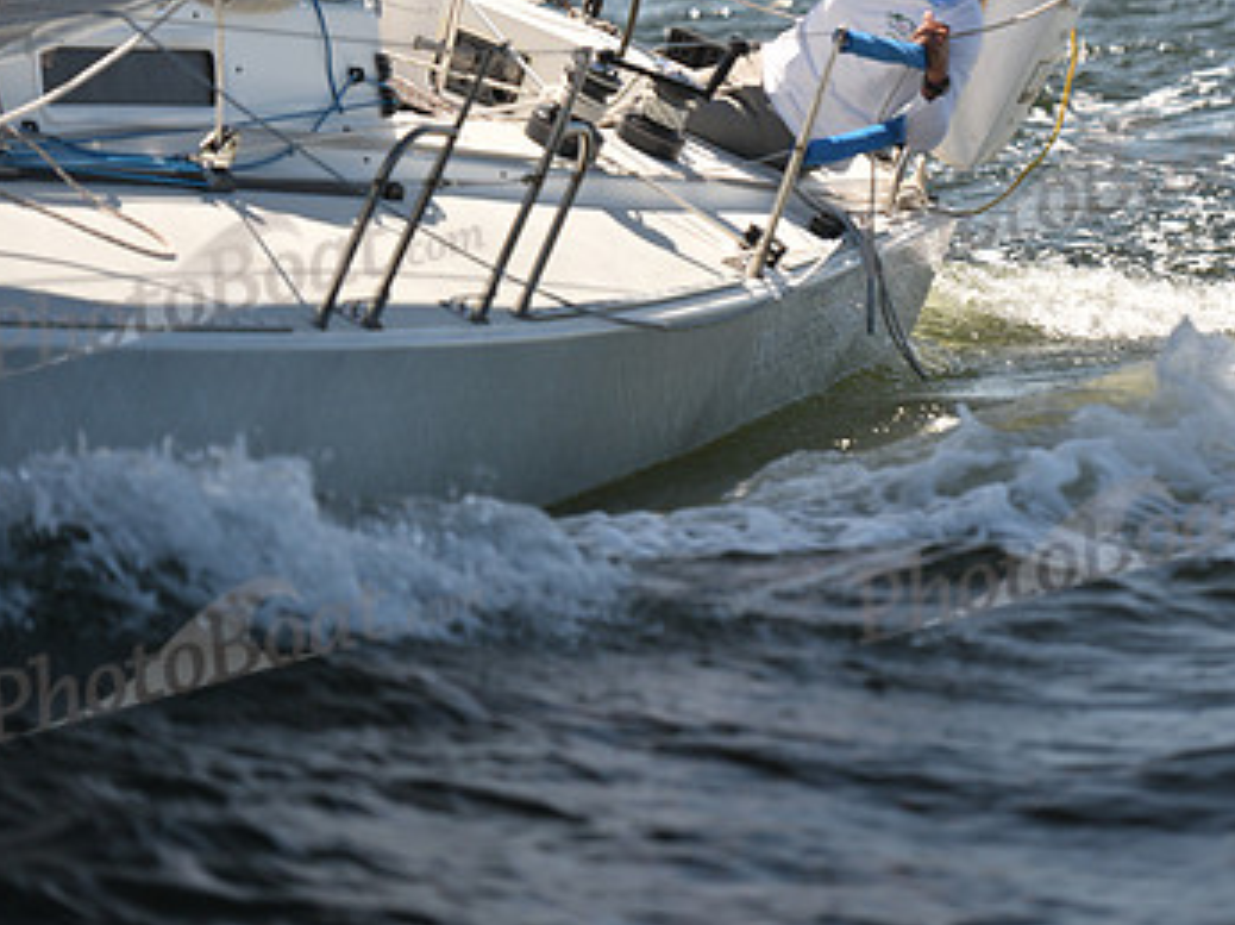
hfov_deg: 8.8
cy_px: 54
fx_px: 8057
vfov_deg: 6.5
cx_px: 669
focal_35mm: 226
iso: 250
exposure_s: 1/1600
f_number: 2.8
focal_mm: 140
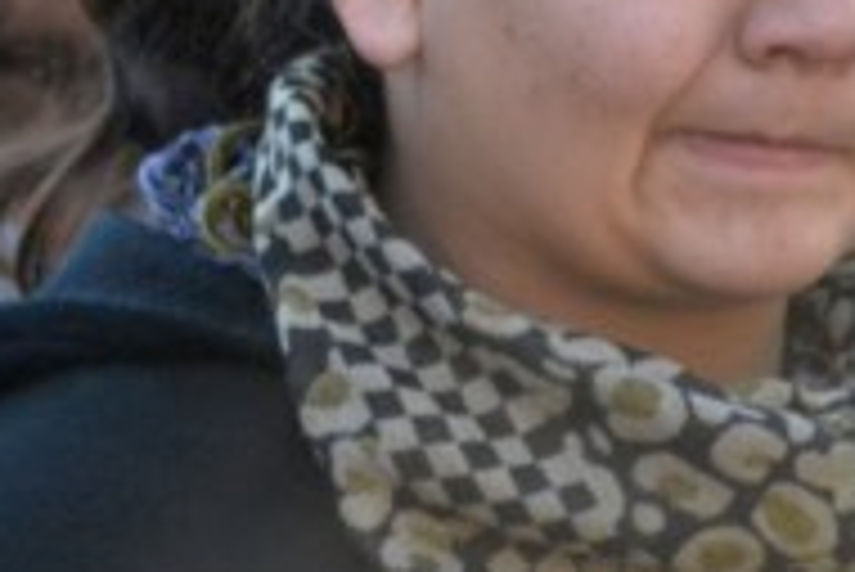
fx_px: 35960
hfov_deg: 1.4
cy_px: 83
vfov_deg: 0.9
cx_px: 104
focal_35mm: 1513
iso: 2000
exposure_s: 1/500
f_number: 5.6
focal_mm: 300
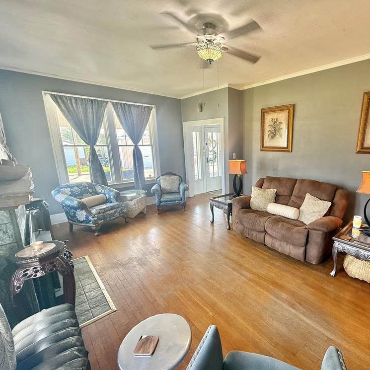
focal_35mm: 17
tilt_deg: -11.1
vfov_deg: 84.0
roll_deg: +0.1
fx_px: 206
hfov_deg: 81.5
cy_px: 188
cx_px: 242
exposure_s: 1/99
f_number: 2.2
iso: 200
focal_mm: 2.22
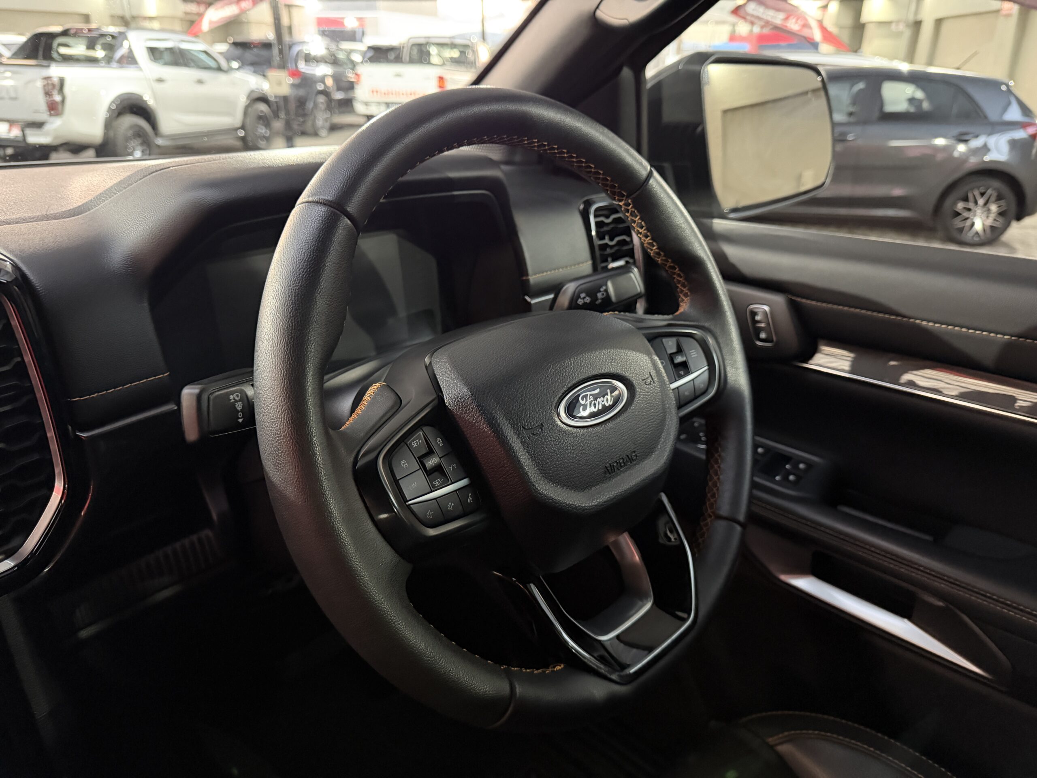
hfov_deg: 71.6
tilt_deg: -24.3
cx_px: 518
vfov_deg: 56.8
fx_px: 719
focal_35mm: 24
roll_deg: +0.0
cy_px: 389
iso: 1000
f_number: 1.78
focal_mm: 6.76
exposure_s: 1/25
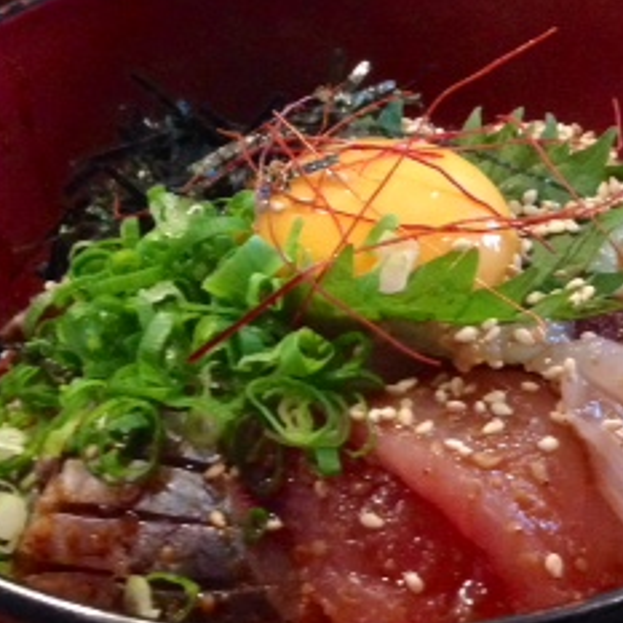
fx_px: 1629
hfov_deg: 20.8
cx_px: 644
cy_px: 358
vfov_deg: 21.6
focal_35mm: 80
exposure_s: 1/15
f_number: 2.4
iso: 500
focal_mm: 4.12
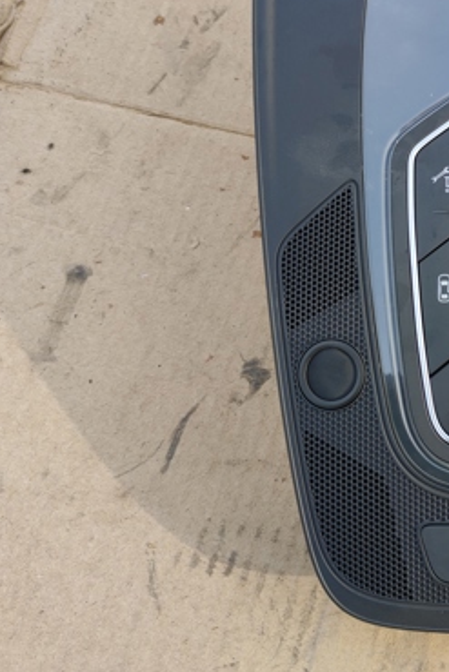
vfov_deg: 43.2
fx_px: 841
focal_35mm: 45
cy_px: 249
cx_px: 494
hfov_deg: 27.4
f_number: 1.89
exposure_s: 1/279
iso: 50
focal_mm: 5.43
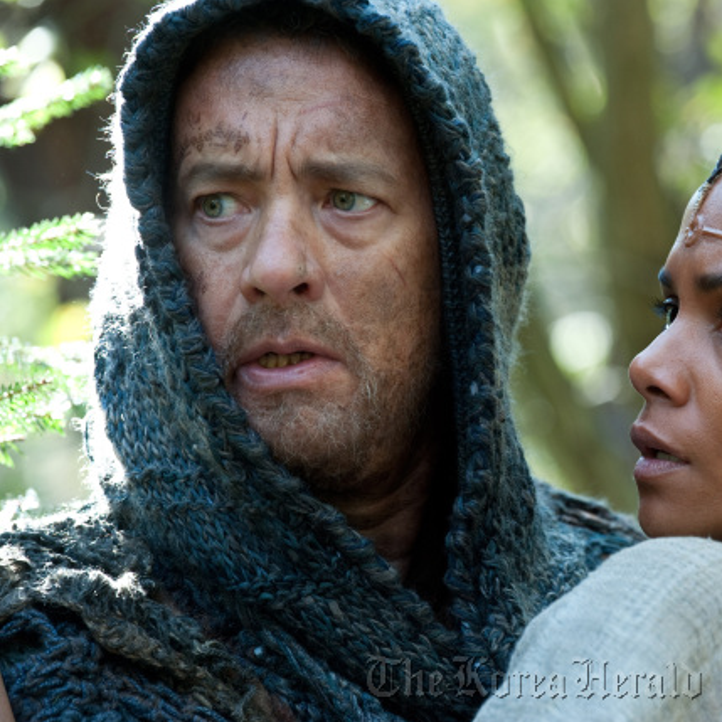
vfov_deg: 7.4
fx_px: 5616
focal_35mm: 238
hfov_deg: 7.3
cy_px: 362
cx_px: 534
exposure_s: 1/80
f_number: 5
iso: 400
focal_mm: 185
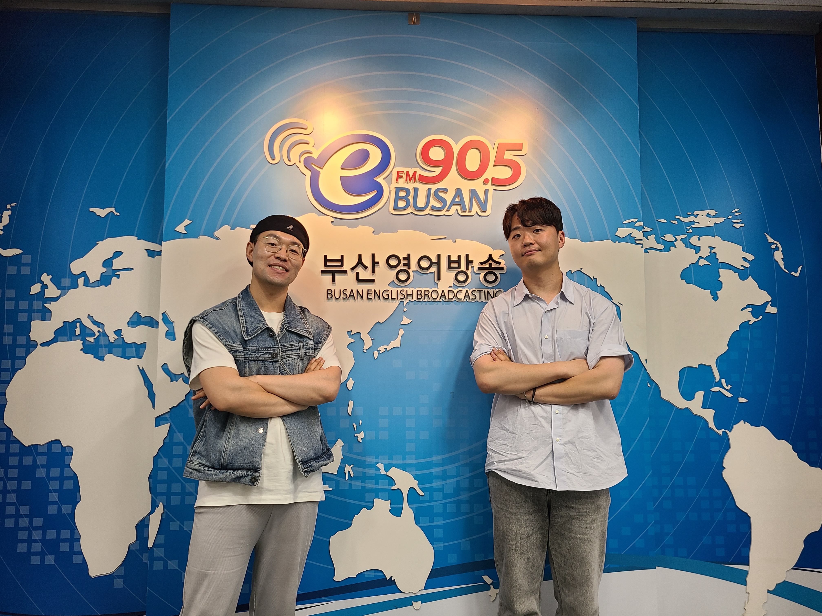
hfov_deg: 67.3
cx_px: 411
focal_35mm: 26
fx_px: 617
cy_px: 308
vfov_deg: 53.1
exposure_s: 1/60
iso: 80
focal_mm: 5.4
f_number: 1.8
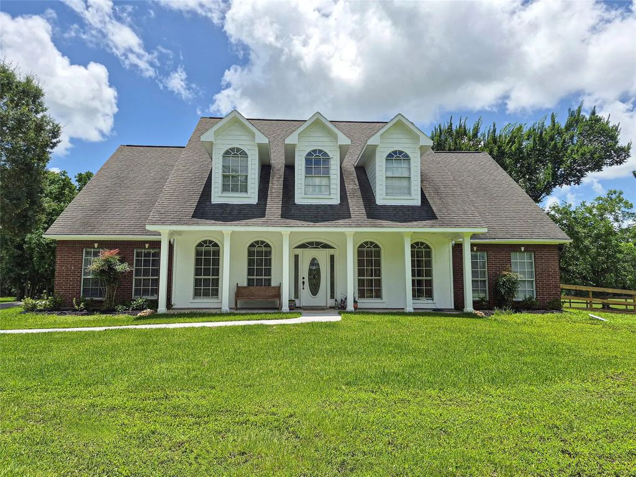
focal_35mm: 23
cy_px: 238
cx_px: 318
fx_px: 423
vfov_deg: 58.9
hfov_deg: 73.9
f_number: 1.8
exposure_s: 1/7696
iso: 80
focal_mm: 5.4
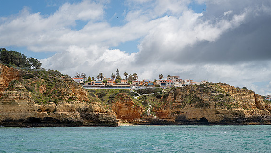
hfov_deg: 29.4
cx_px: 135
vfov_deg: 16.7
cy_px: 63
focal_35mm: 72
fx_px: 517
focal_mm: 67.1
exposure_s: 1/1250
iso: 160
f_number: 8
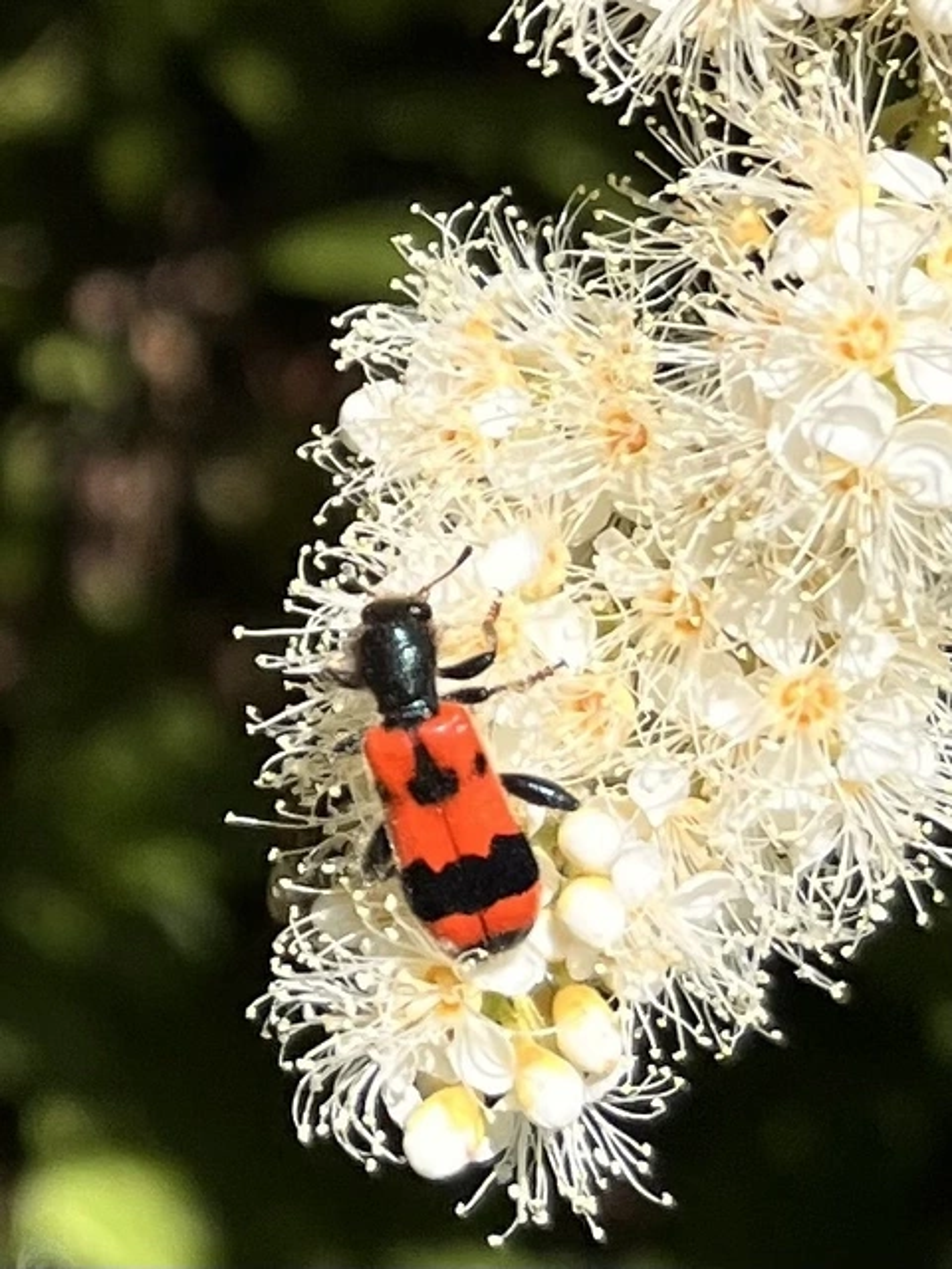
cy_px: 634
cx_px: 476
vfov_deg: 67.3
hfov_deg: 53.1
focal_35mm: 26
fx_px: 953
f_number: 1.6
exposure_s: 1/3623
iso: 50
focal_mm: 5.1
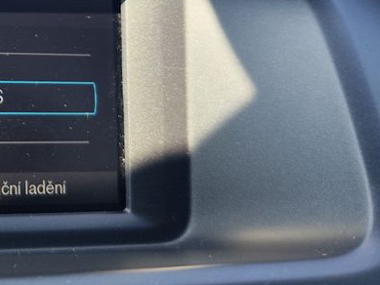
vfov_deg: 20.3
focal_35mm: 71
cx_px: -73
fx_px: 780
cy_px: 22
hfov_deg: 24.8
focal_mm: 7.01
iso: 50
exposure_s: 1/174
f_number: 1.69
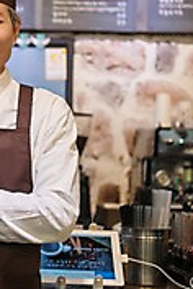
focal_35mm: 113
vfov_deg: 18.1
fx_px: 909
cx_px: -19
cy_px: 165
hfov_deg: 11.9
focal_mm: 50
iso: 400
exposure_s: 1/125
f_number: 2.8
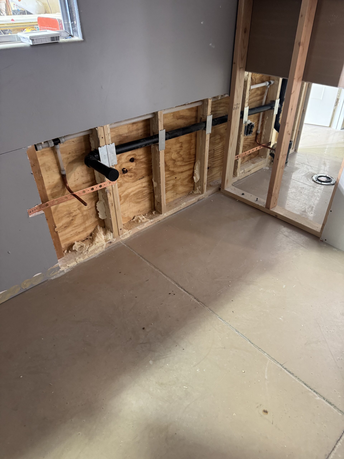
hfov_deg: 56.8
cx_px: 172
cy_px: 230
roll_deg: +1.1
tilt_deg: -36.9
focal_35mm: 24
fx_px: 318
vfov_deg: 71.6
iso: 500
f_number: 1.78
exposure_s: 1/60
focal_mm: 6.76
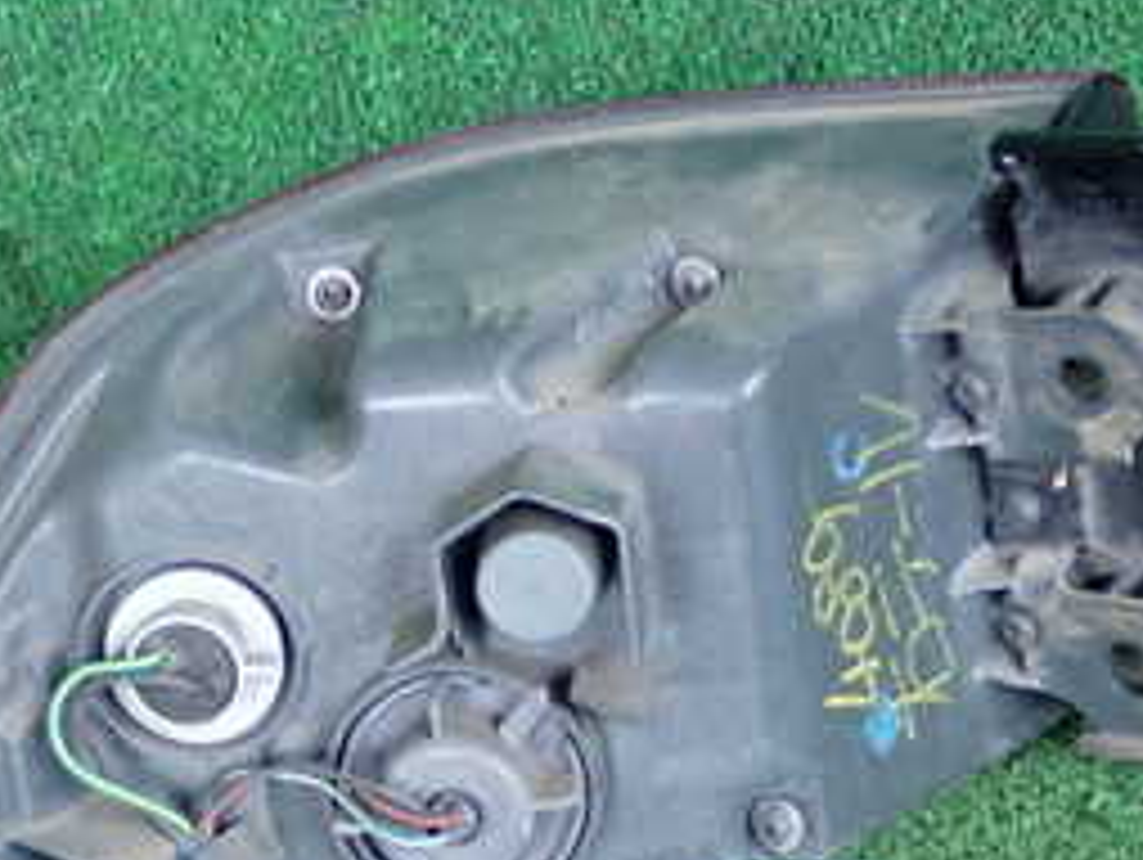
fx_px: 4528
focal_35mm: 137
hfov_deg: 14.2
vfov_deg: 10.7
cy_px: 959
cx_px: 86
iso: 640
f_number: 3.5
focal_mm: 10.35
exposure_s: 1/125
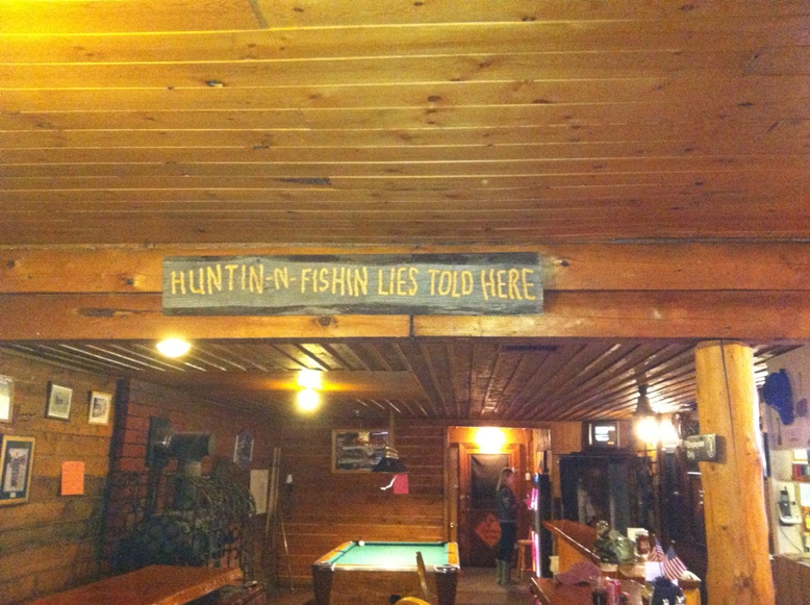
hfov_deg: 52.7
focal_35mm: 35
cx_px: 405
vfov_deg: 40.6
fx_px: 818
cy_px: 302
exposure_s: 1/15
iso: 1000
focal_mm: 3.85
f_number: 2.8
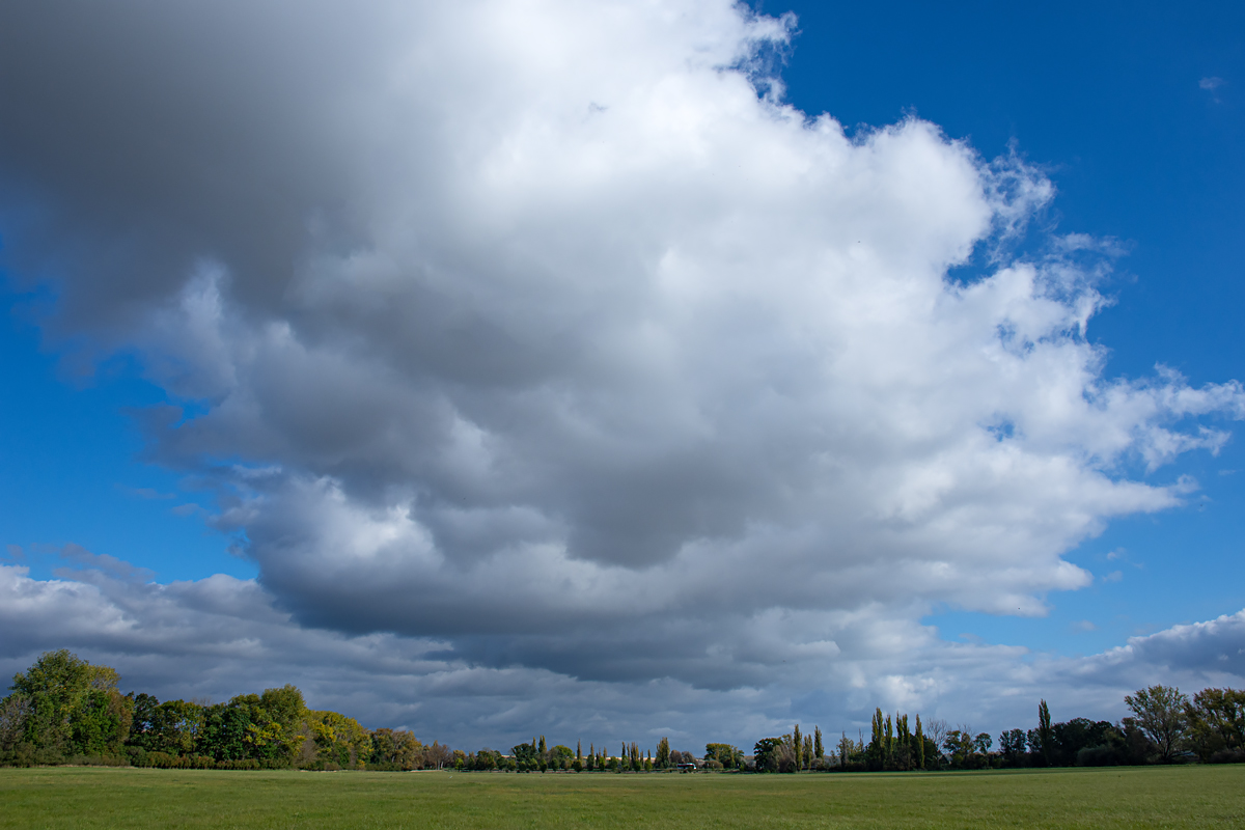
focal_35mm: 24
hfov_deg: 73.7
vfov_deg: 53.1
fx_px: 830
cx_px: 622
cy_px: 415
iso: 200
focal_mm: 16
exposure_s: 1/1600
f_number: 8
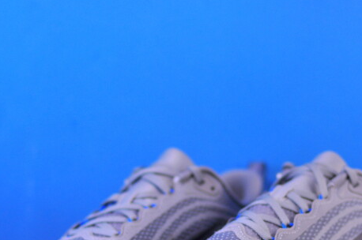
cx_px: 213
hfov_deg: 15.7
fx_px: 1315
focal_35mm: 131
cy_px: 191
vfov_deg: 10.4
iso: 250
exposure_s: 1/320
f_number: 2
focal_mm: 50
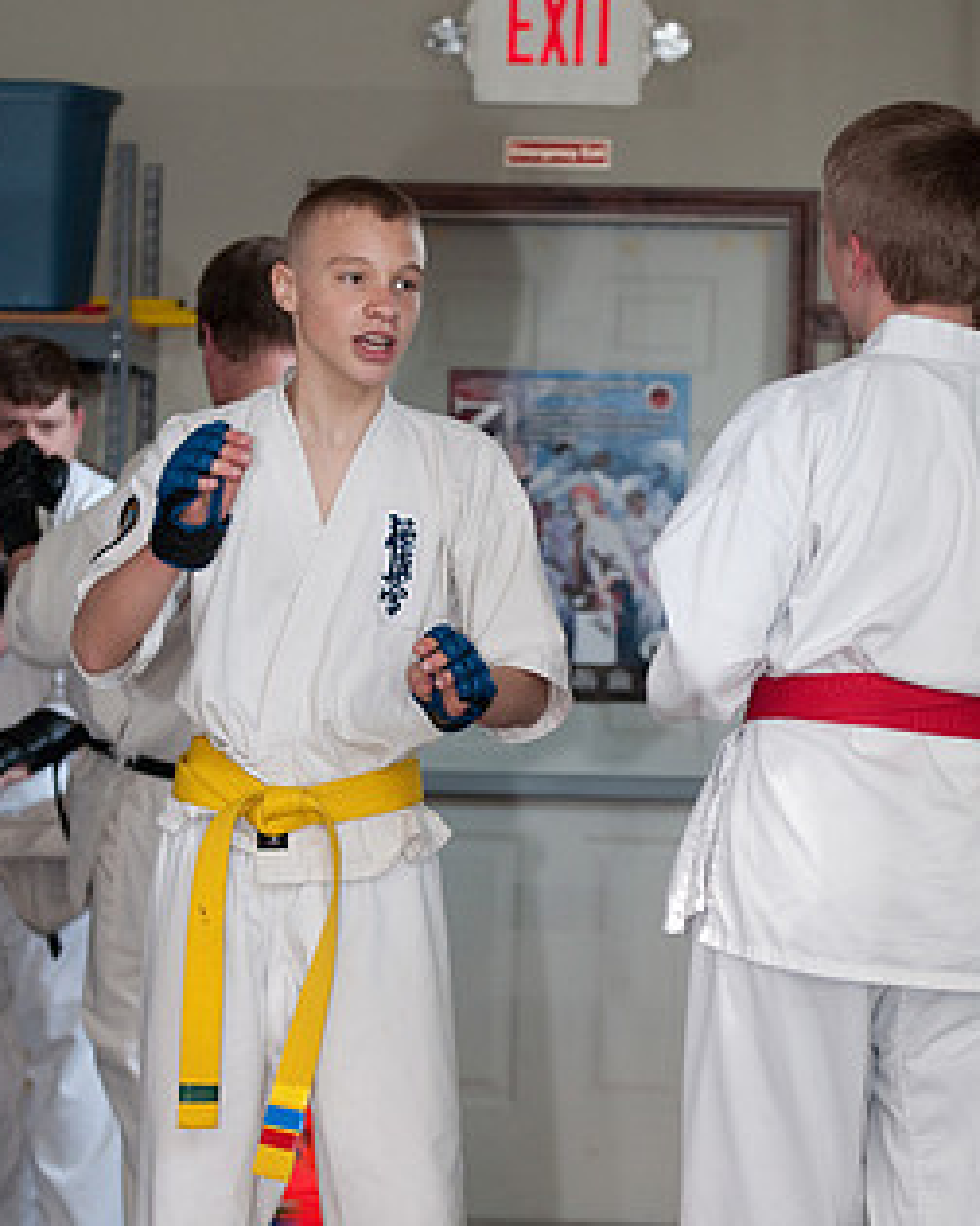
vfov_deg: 10.7
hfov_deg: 8.5
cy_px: 701
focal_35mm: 181
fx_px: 6562
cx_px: 465
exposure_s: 1/200
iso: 800
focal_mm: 90
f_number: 4.5
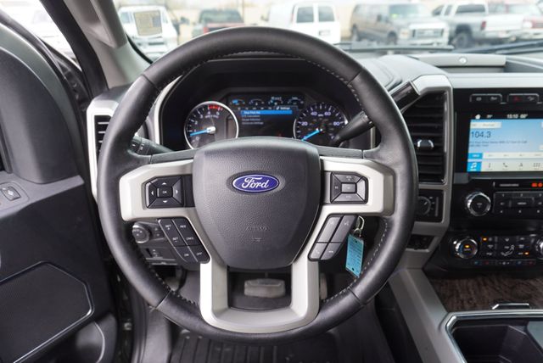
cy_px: 182
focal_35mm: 24
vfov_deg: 53.2
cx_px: 272
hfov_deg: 73.7
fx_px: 362
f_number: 4
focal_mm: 16
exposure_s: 1/60
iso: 160
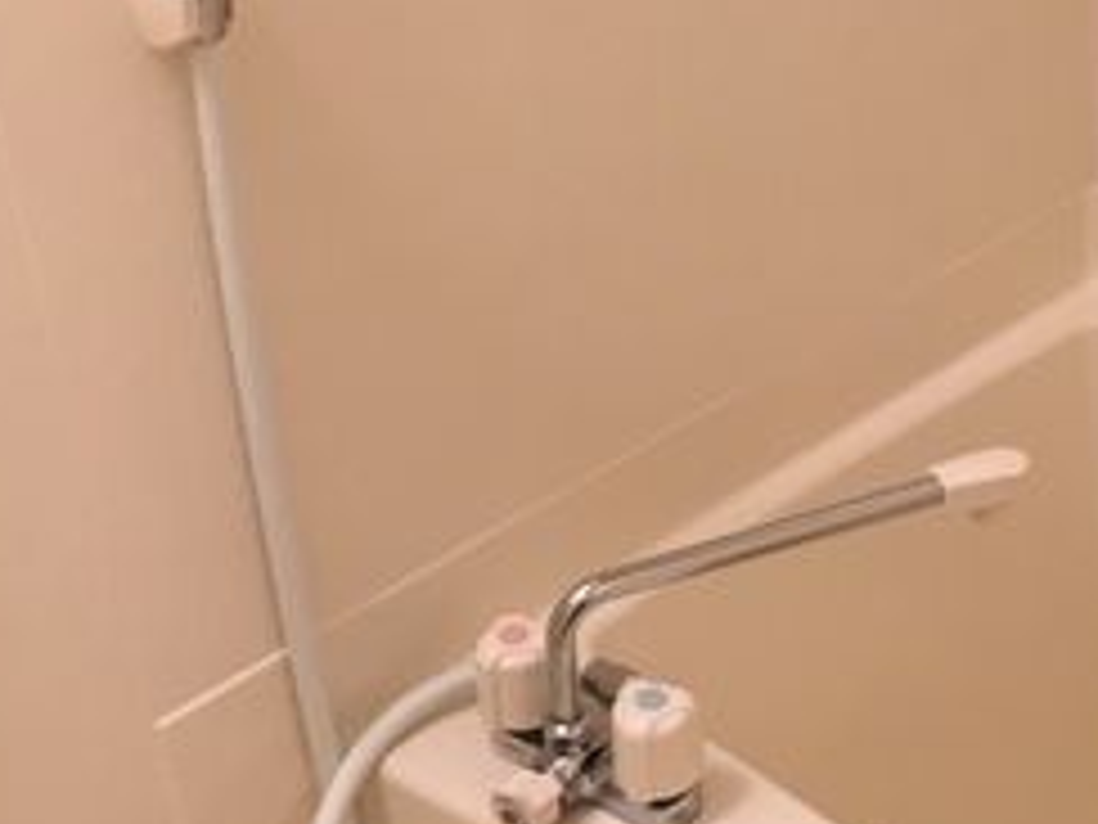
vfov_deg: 19.4
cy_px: 459
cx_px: 729
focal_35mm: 76
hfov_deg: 25.5
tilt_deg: -35.4
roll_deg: +5.3
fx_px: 2411
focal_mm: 4.15
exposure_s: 1/30
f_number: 2.2
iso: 64
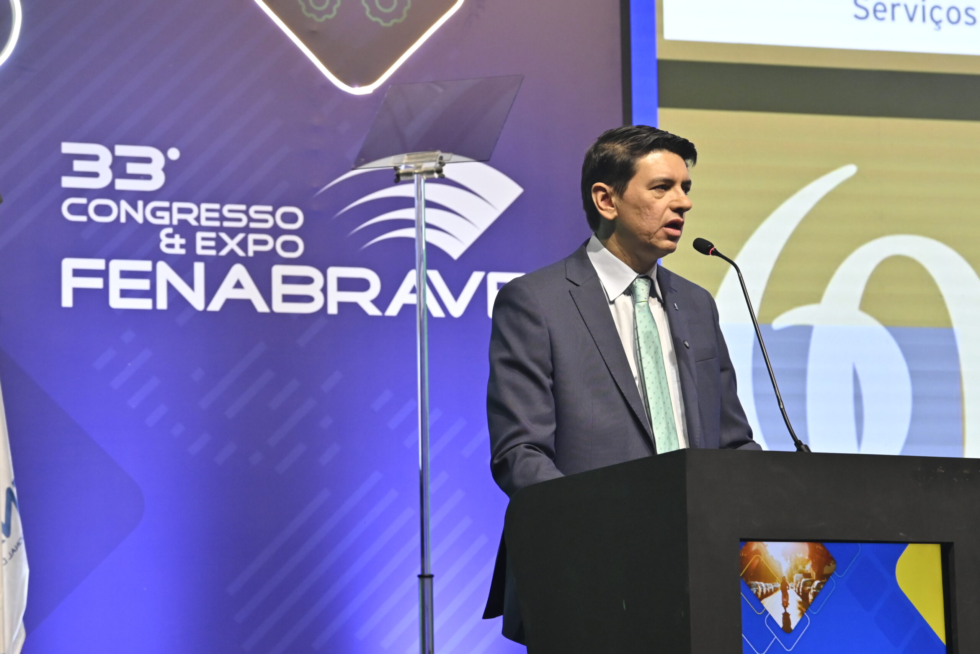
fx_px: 2695
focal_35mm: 99
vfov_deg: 13.8
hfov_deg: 20.6
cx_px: 490
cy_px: 327
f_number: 4
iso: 2000
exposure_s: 1/320
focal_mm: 66
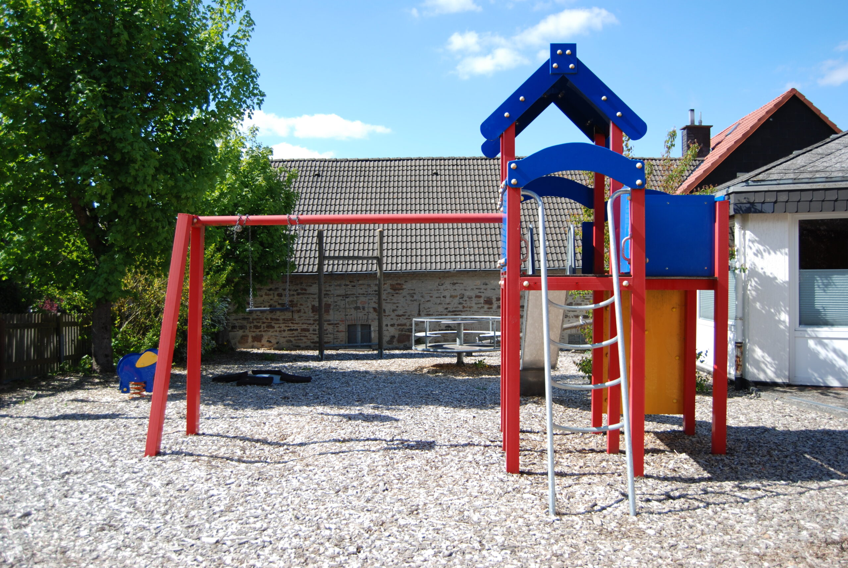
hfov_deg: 61.9
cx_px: 424
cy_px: 284
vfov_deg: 43.7
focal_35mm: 30
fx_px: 708
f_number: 3.8
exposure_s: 1/500
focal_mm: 20
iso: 110
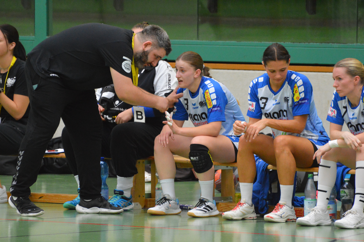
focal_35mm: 450
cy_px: 121
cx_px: 182
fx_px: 4546
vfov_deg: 3.0
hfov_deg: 4.6
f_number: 5.6
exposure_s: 1/160
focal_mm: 300
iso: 3200
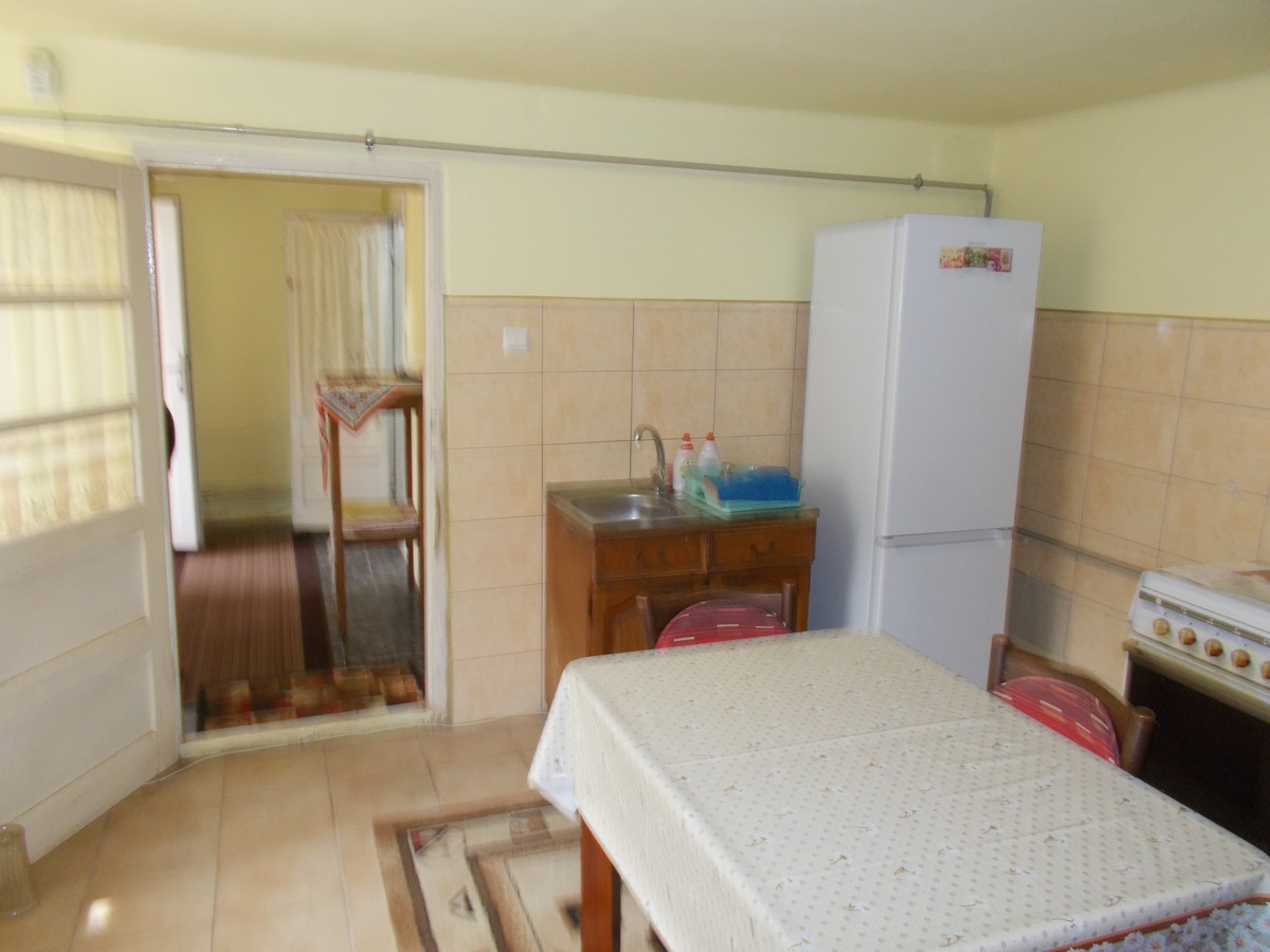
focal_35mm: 26
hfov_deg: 67.3
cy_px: 476
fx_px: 954
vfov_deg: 53.1
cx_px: 635
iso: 200
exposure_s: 1/25
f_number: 3.2
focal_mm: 4.6
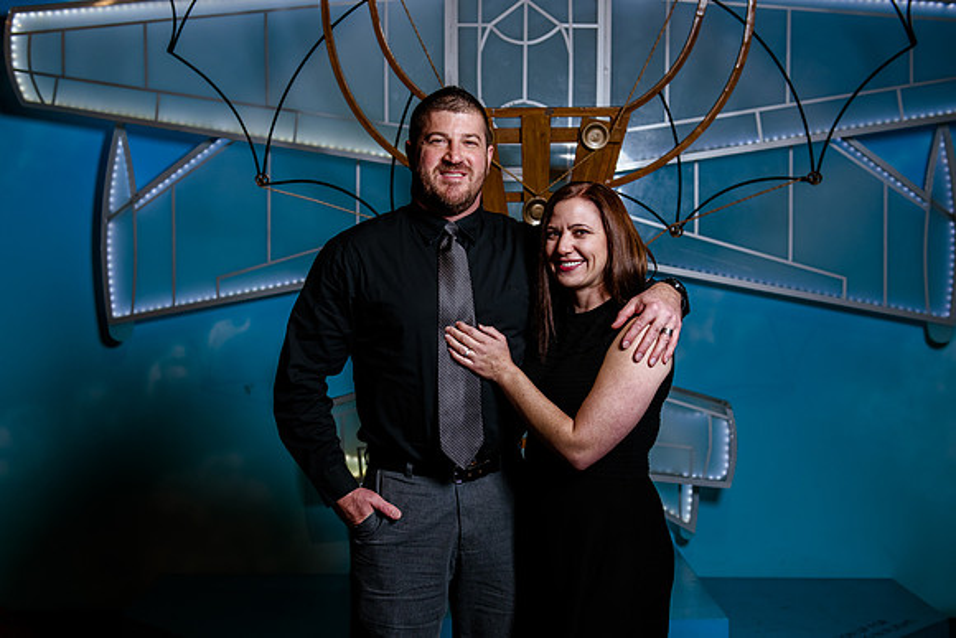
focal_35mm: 46
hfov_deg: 42.4
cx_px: 447
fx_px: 1231
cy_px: 294
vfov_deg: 29.0
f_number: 4
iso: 400
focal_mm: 40
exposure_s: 1/125
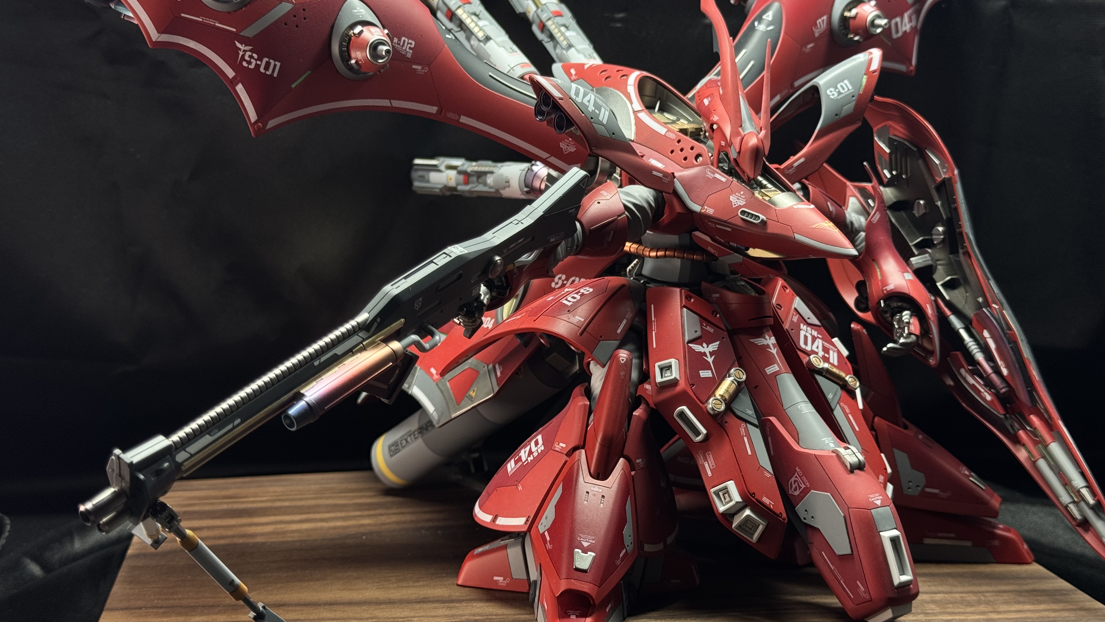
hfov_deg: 39.2
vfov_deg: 22.6
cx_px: 548
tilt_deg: -5.7
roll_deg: +0.3
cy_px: 267
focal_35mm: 53
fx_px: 1553
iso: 50
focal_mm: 6.76
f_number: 1.78
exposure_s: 1/60
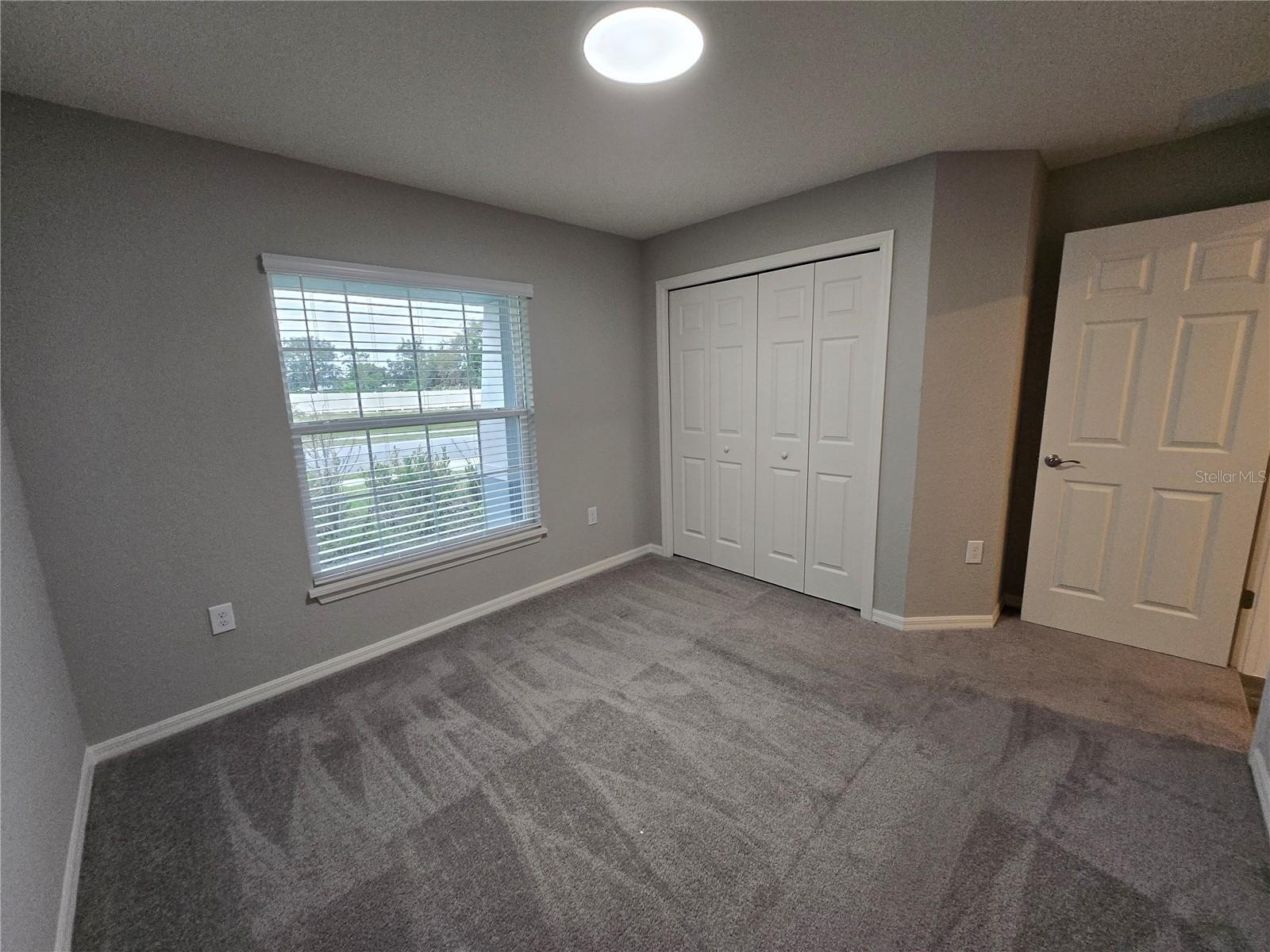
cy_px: 476
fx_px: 477
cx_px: 635
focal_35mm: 13
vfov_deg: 89.9
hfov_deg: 106.2
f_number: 2.2
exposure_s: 1/60
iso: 160
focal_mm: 1.7
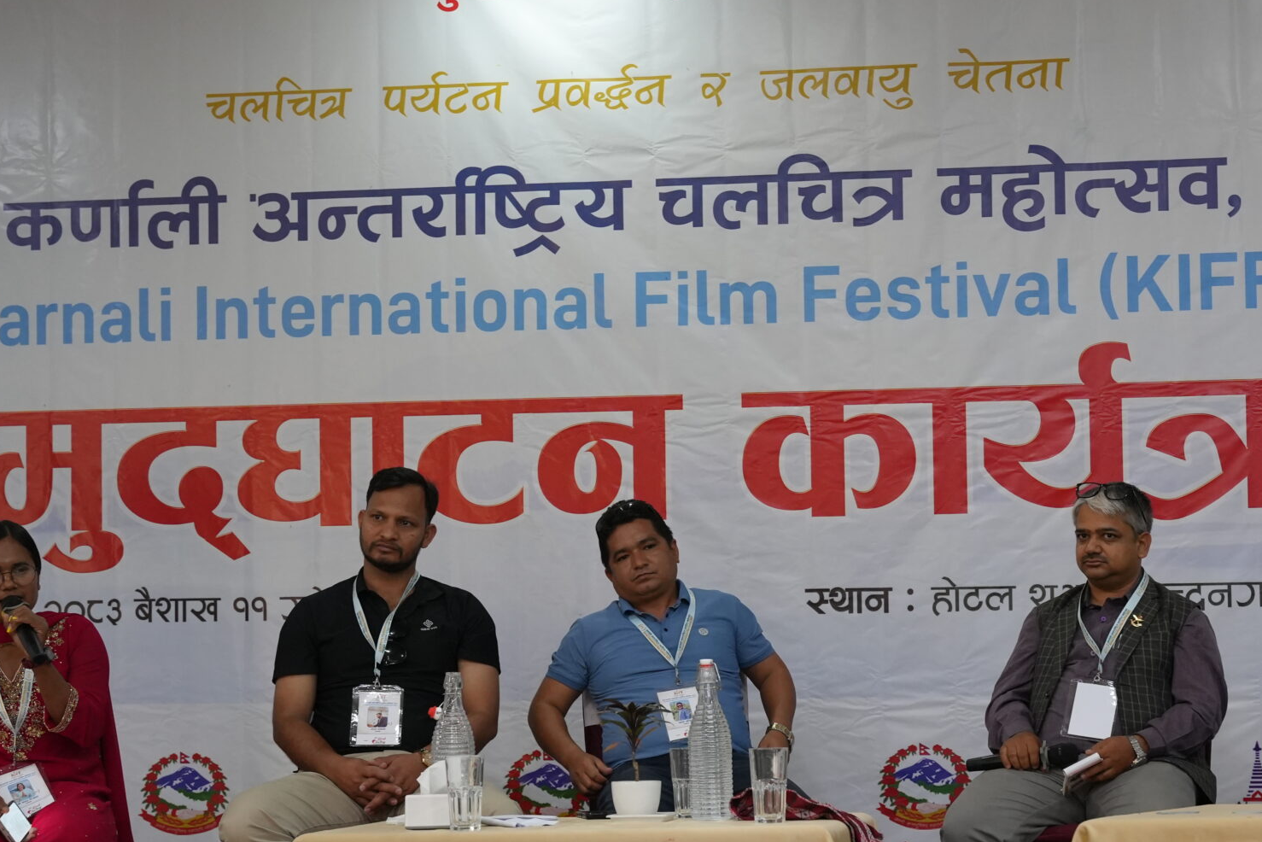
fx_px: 2514
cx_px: 796
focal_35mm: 72
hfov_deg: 28.1
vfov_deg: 19.0
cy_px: 540
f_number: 4
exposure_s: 1/160
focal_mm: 41.4
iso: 2500
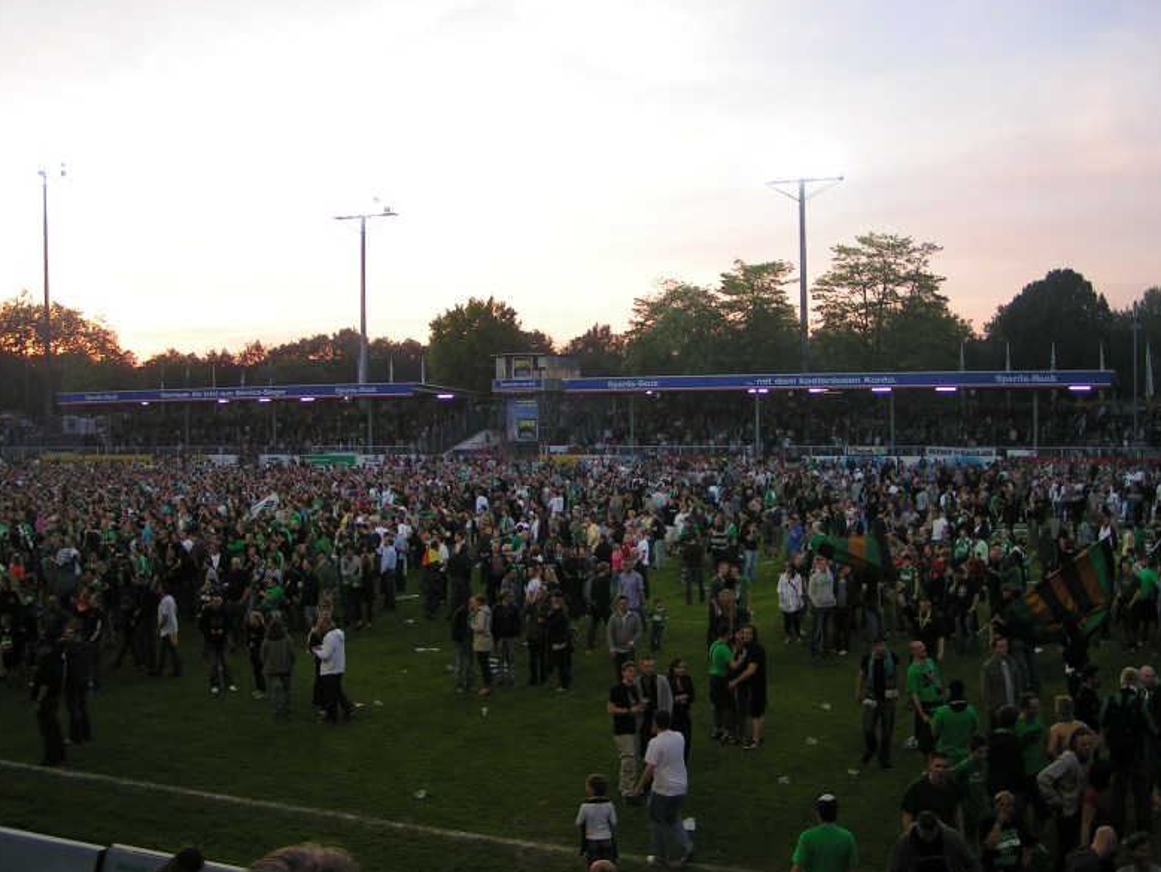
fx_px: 1309
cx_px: 586
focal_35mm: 39
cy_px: 432
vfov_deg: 36.8
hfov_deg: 47.8
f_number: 2.8
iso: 50
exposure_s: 1/60
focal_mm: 5.8
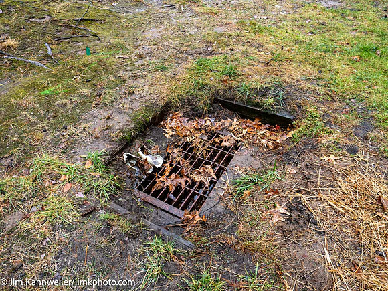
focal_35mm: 24
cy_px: 146
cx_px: 194
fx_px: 269
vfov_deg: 56.8
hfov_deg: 71.6
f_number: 5.6
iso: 2000
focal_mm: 12
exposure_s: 1/125
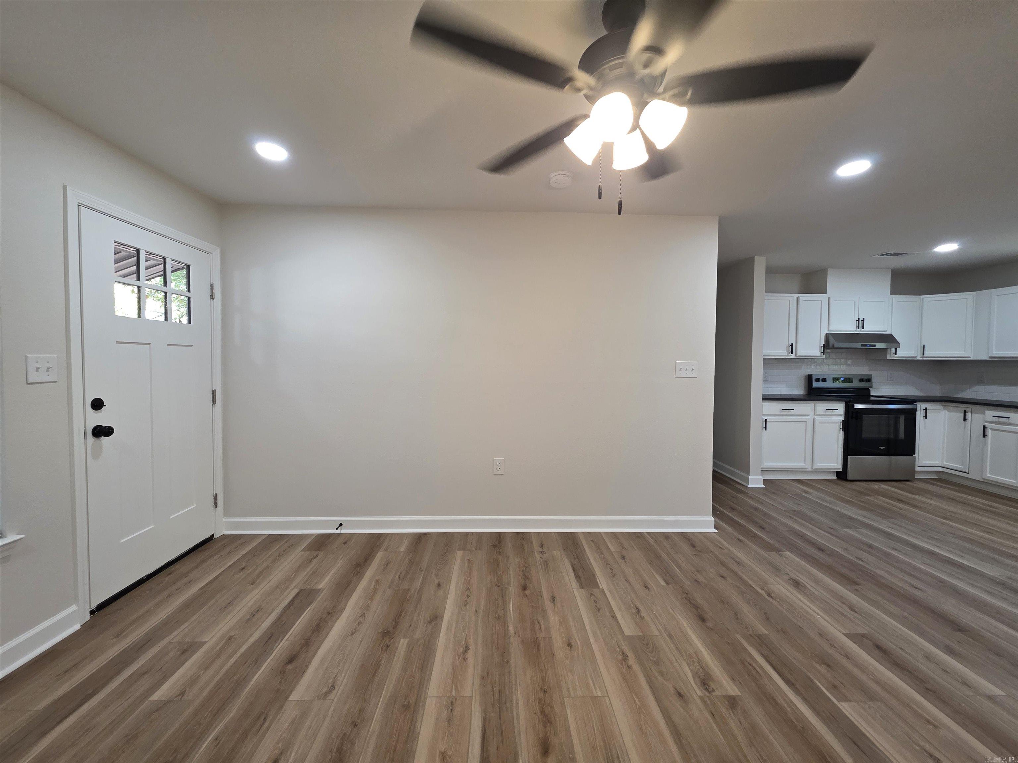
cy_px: 382
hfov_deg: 106.2
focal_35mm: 13
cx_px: 509
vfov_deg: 89.9
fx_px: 382
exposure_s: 1/120
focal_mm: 2.2
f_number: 1.9
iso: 200
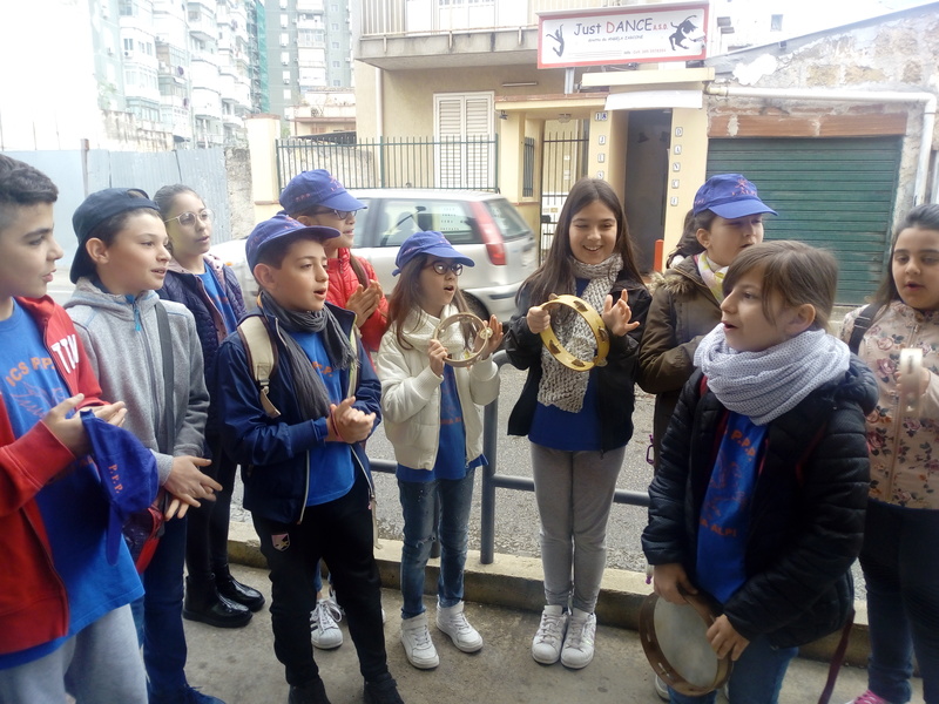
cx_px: 470
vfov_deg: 51.4
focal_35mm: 27
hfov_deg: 65.3
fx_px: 732
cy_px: 352
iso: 124
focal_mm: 3.5
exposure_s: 1/140
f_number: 2
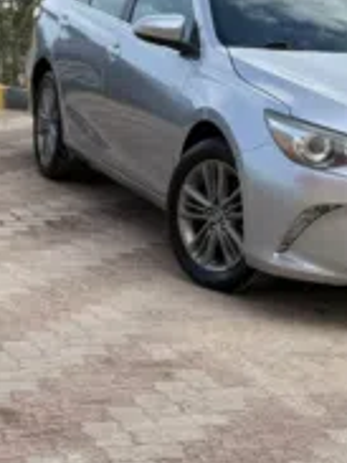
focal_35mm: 105
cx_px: 309
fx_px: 1405
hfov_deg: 14.0
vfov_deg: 18.7
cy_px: 159
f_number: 1.78
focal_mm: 6.76
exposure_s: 1/3891
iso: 64
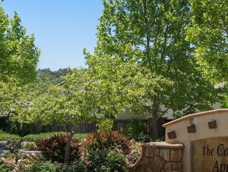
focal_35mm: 69
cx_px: 179
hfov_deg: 27.6
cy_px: 111
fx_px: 455
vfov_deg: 21.3
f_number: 8
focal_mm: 35
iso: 1000
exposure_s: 1/320
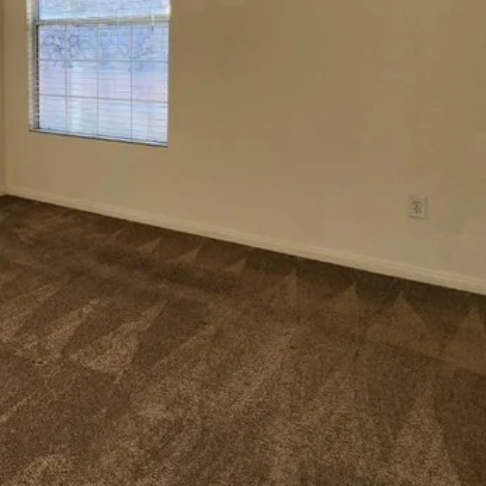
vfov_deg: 46.3
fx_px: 540
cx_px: -45
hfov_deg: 39.8
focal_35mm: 34
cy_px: 107
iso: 50
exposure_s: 1/120
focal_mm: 2.2
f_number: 2.2
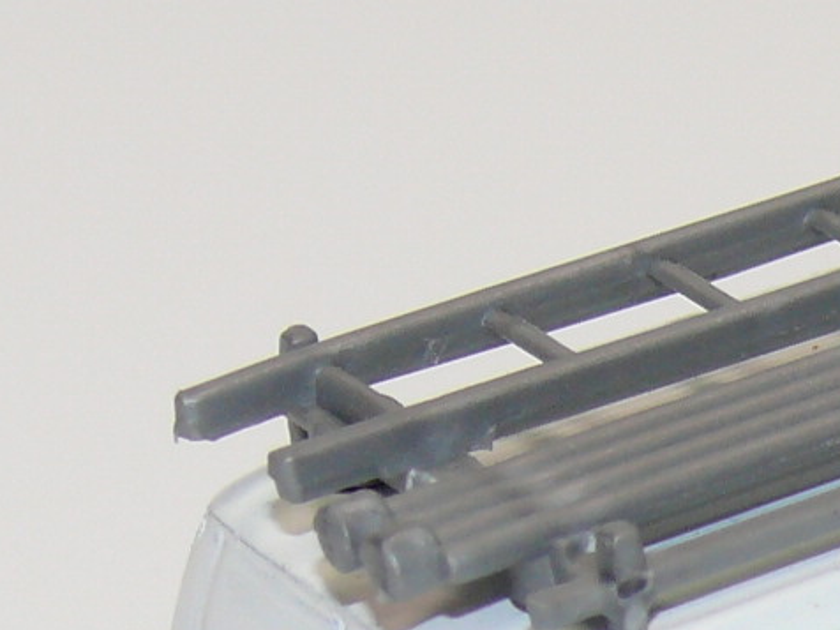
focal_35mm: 326
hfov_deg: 6.0
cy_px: 494
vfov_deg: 4.6
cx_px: 1170
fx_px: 7911
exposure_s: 1/30
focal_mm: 13
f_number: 4
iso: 100
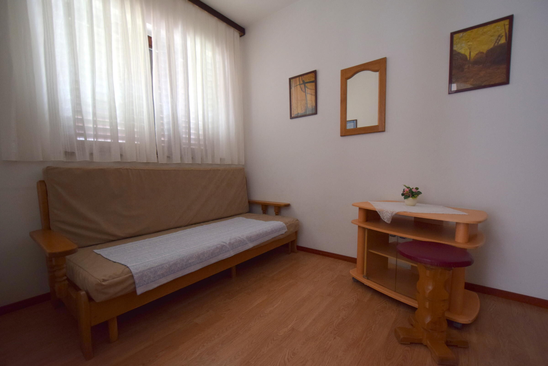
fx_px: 228
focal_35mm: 15
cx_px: 274
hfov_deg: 100.4
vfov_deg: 77.3
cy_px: 183
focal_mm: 10
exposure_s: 1/80
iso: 800
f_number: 3.5
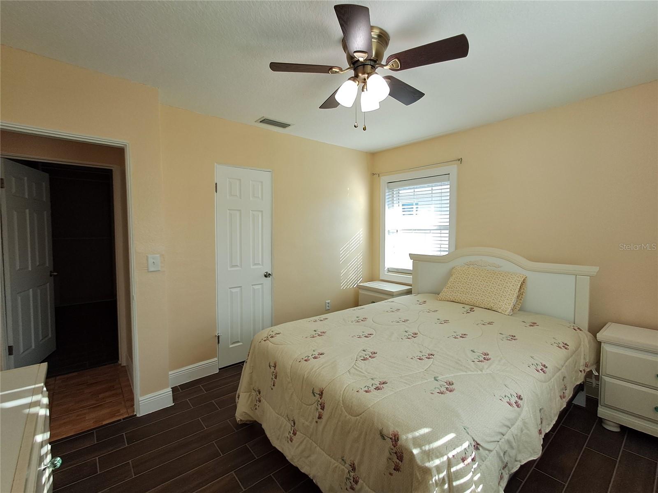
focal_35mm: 16
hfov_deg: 94.5
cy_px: 246
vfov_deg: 78.1
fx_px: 304
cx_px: 329
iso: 80
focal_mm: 1.64
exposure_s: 1/100
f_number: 2.2
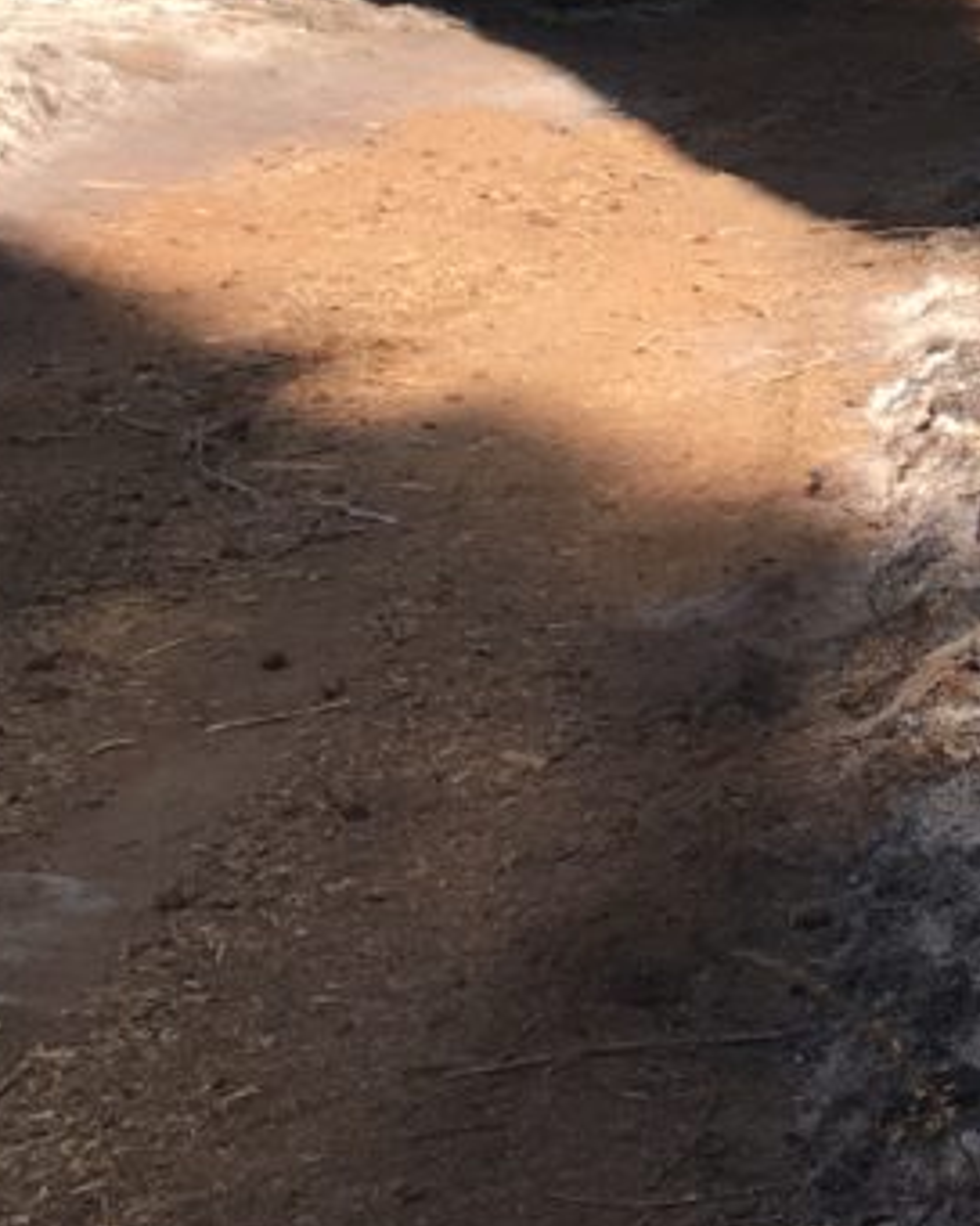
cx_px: 1371
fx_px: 3444
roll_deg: +0.2
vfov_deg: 17.7
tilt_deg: -3.7
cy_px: -710
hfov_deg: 15.2
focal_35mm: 95
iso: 25
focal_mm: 4.15
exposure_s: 1/386
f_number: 2.2
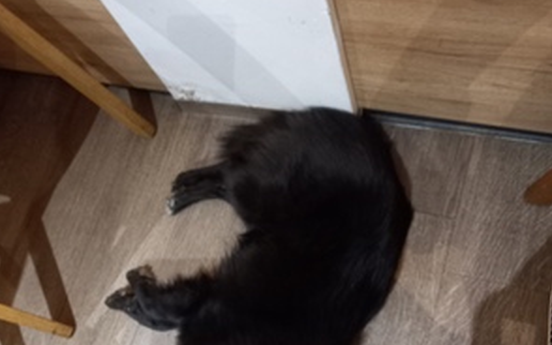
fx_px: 542
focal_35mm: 36
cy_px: 244
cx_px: 272
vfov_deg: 34.9
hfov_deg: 54.0
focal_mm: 4.6
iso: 1000
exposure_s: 1/16.7
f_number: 2
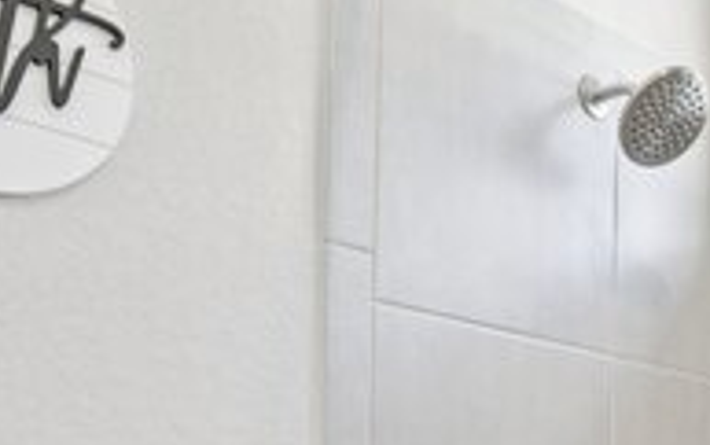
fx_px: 1046
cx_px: 677
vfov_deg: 21.2
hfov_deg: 34.7
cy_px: 620
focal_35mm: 54
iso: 400
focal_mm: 16
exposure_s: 1/30
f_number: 8
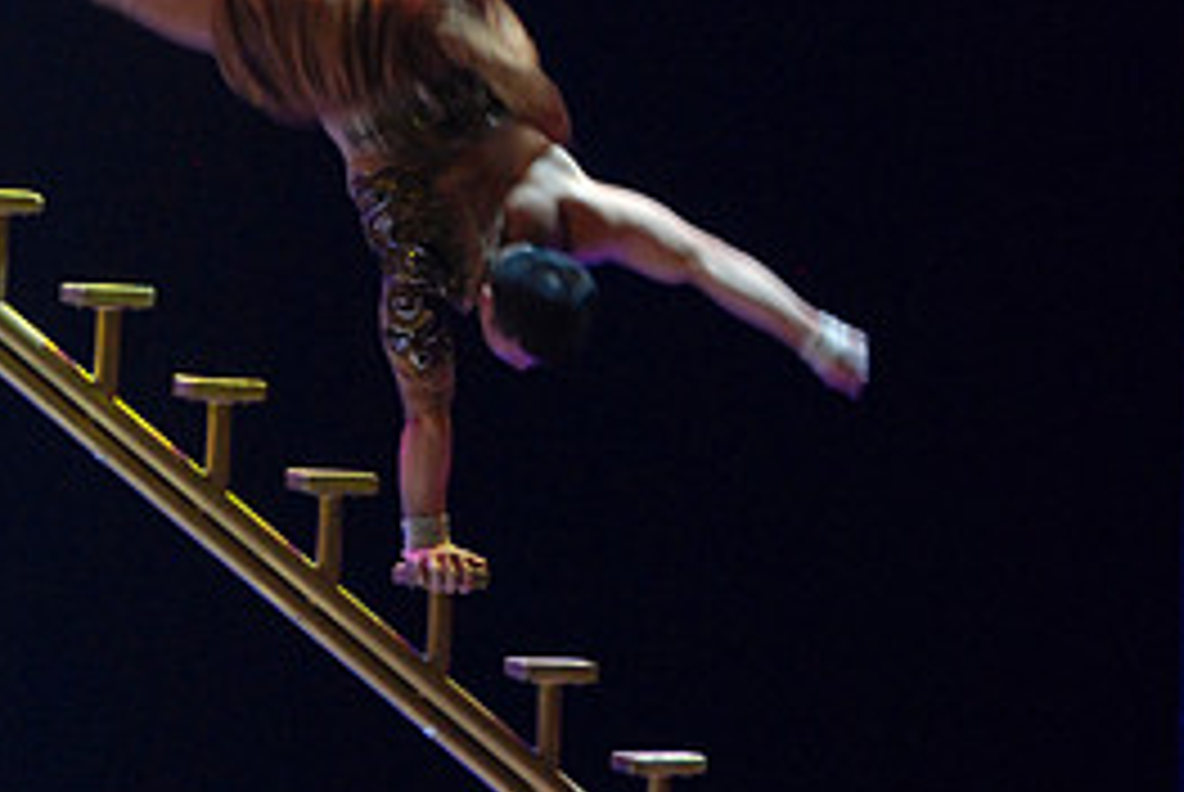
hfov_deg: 5.5
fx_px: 12215
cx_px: 468
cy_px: 140
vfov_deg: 3.7
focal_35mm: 371
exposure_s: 1/40
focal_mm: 112
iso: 1000
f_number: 5.3
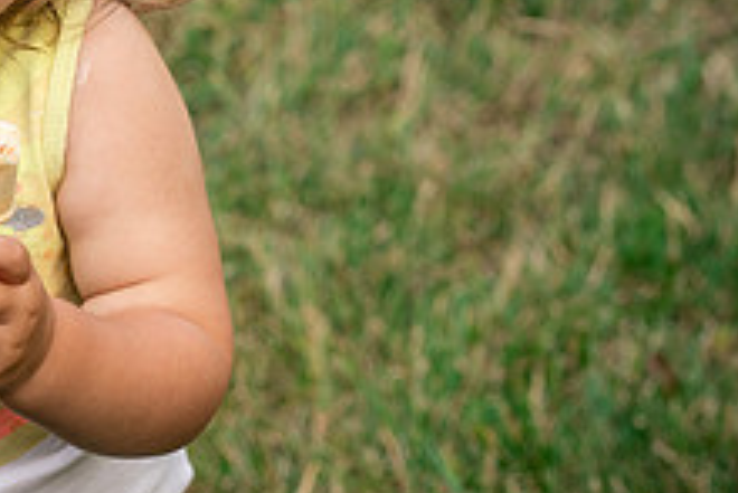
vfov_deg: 6.1
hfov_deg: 9.1
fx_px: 4595
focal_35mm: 224
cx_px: -84
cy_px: 196
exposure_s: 1/400
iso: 640
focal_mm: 85
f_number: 6.3
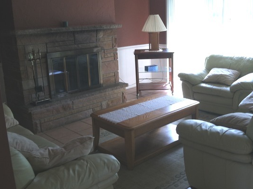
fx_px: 306
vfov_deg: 34.2
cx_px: 132
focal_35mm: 42
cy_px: 83
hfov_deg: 44.8
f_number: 2.8
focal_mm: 3.85
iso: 80
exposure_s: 1/20
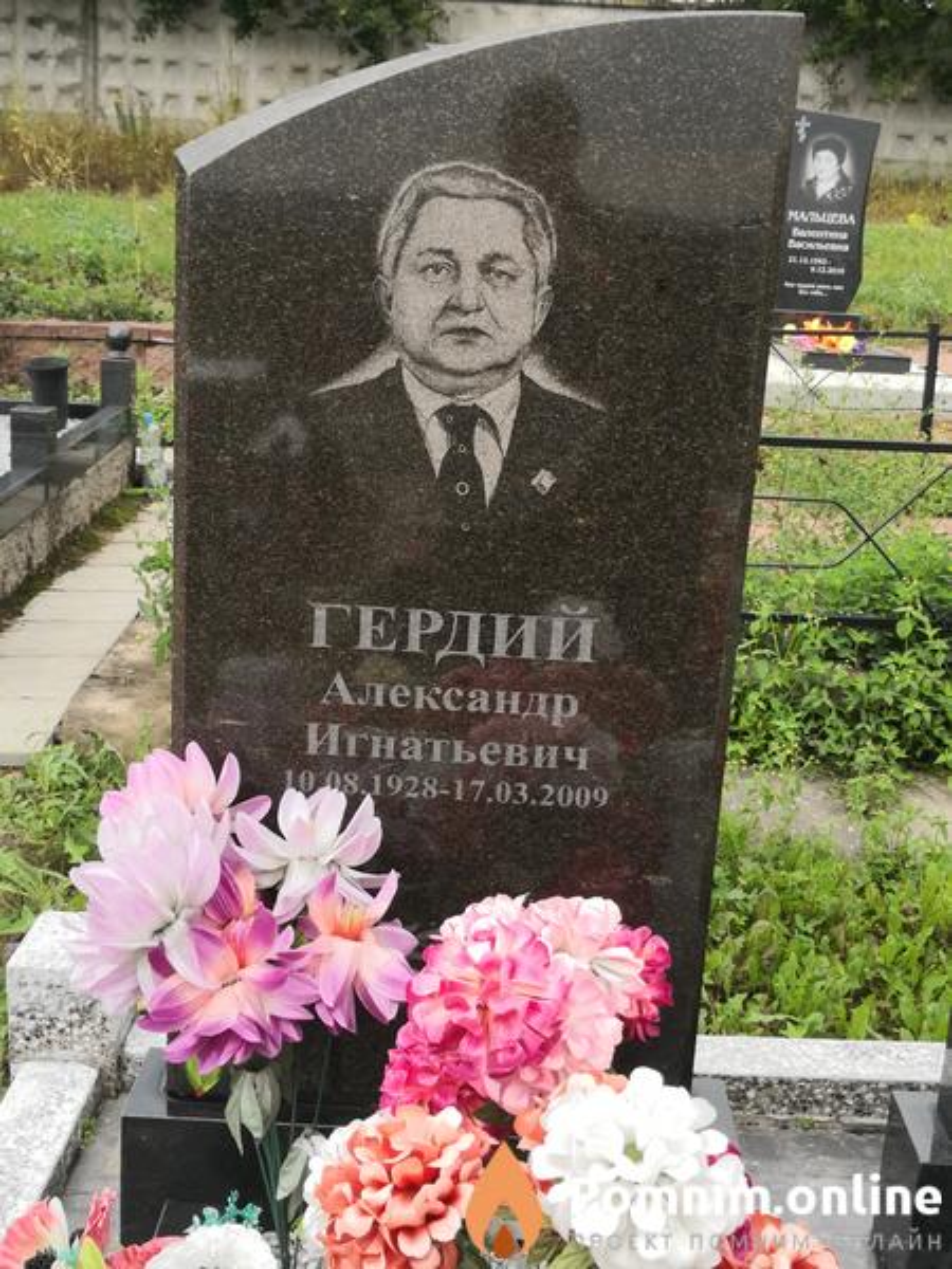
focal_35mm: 41
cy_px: 634
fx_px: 1503
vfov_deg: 45.8
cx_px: 476
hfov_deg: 35.1
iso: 50
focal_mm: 3.95
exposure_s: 1/792
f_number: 1.6
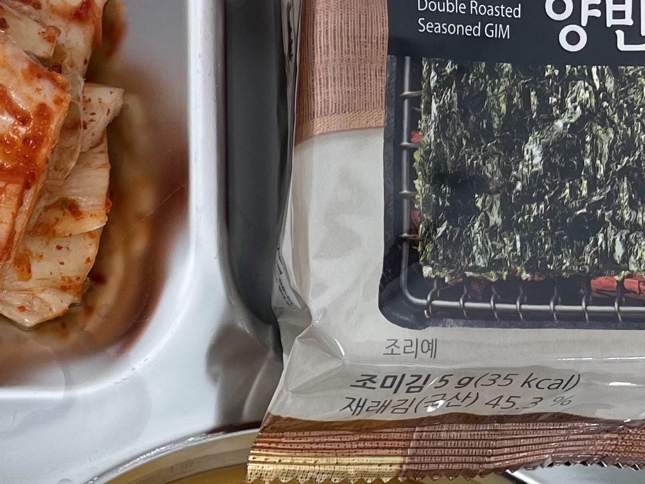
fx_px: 1528
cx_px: -224
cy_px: 528
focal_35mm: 82
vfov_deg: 17.4
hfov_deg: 21.3
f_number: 1.6
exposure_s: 1/60
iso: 80
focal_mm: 5.1
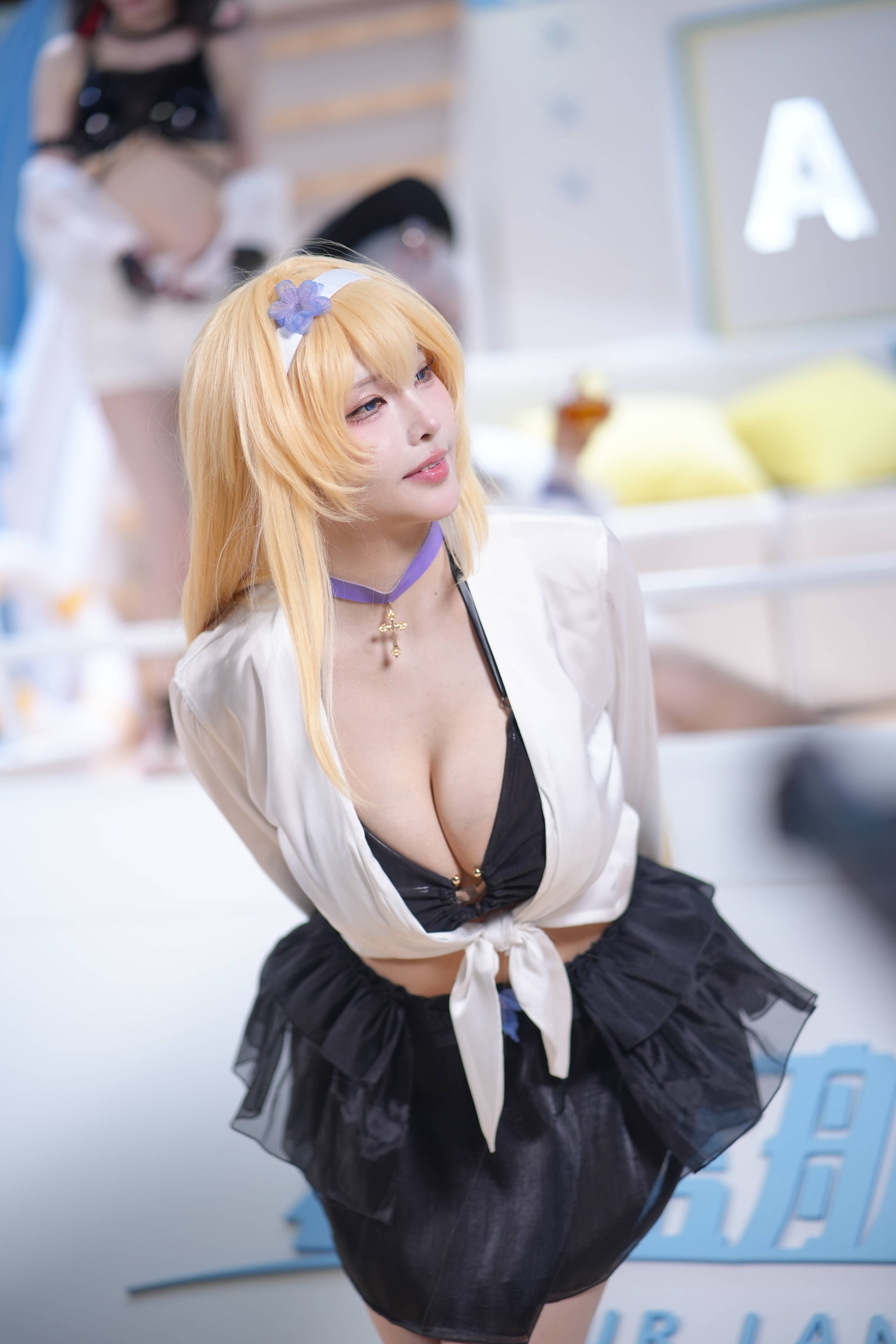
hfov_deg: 16.1
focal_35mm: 85
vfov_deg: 23.9
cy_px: 672
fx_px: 3173
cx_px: 448
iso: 200
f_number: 2
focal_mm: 85
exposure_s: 1/400
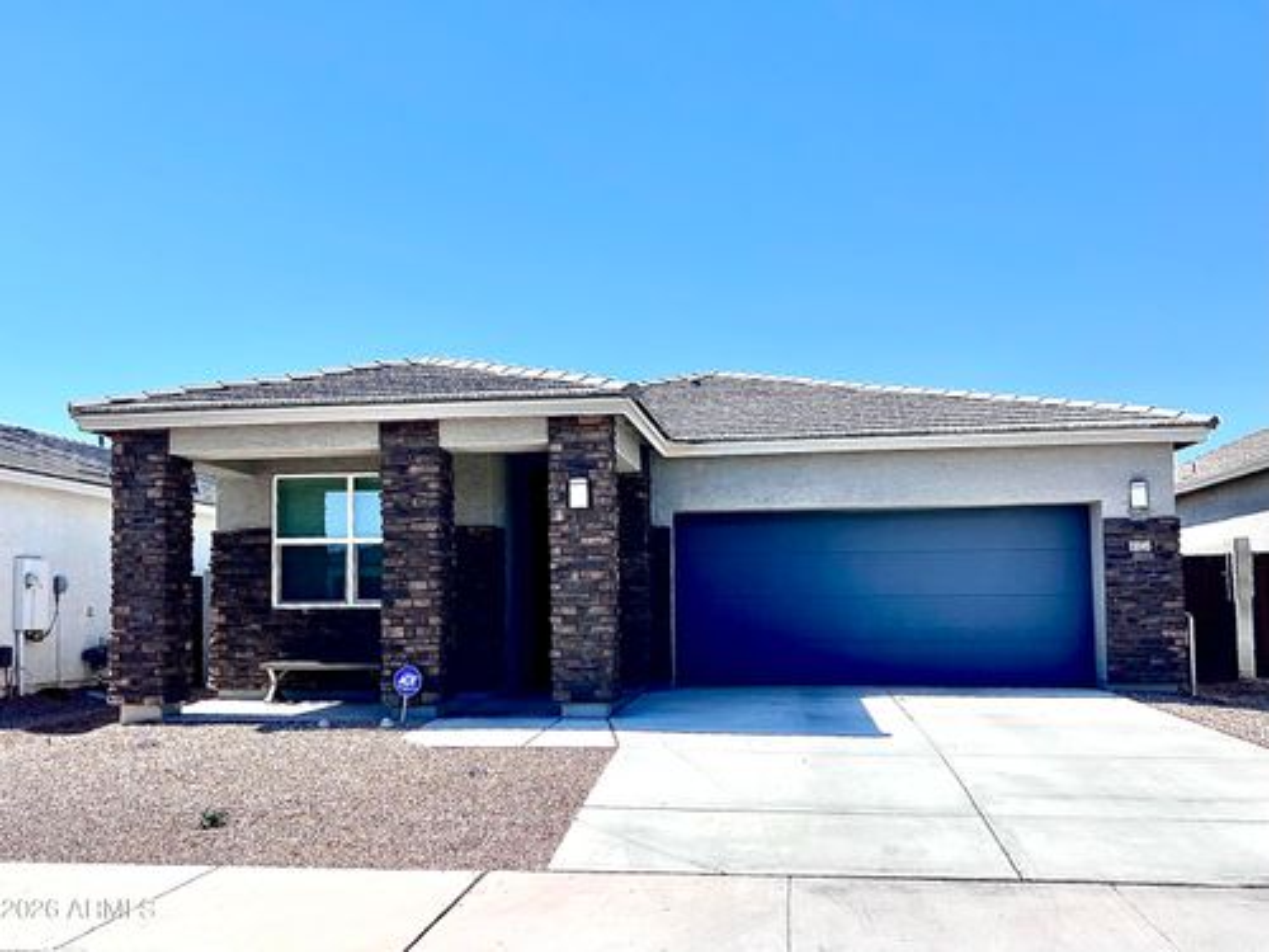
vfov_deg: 53.1
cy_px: 476
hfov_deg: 67.3
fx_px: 953
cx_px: 634
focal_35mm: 26
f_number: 1.5
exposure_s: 1/6211
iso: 50
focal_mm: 5.7
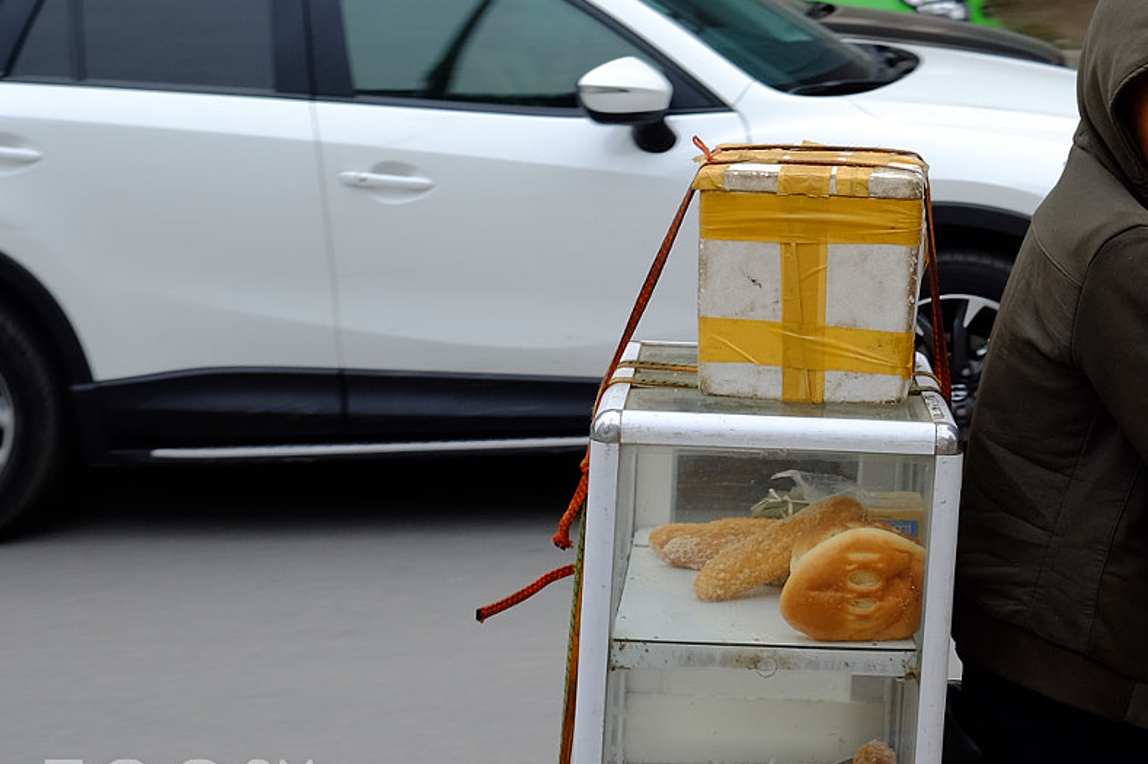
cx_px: 1116
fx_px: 2263
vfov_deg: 19.1
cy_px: 208
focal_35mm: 71
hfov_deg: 27.1
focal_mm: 23
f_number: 5
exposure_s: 1/200
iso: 200
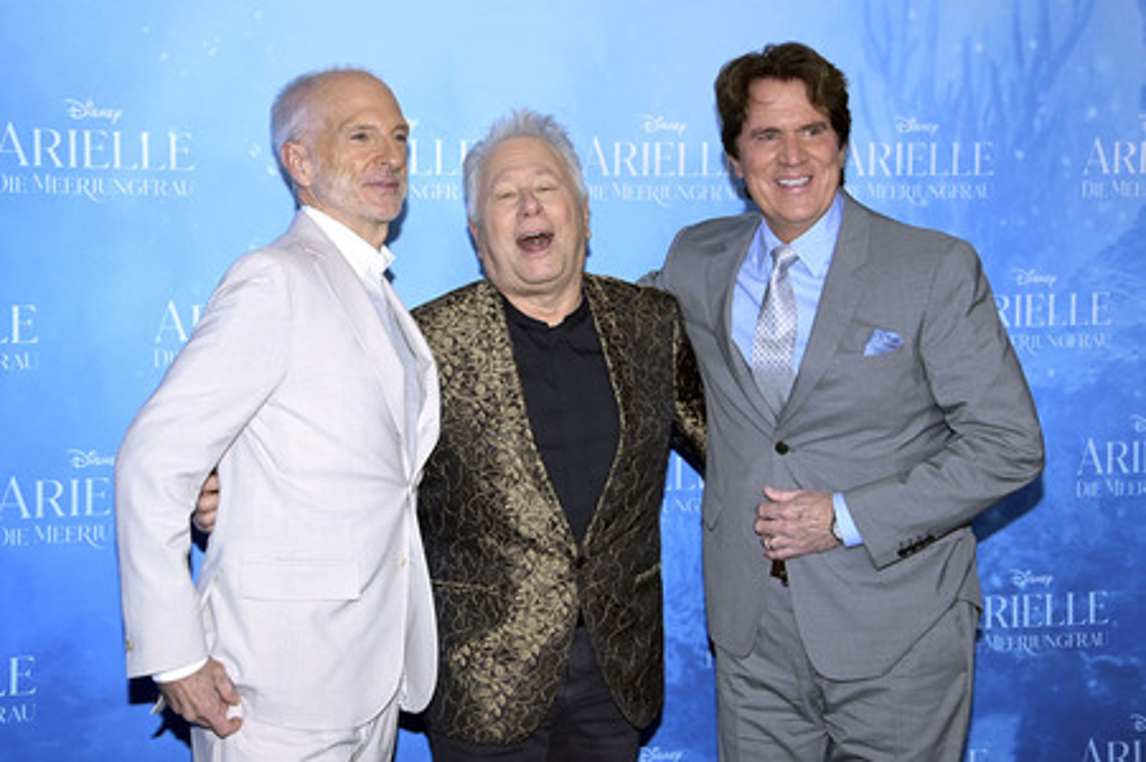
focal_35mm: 68
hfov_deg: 29.7
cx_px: 573
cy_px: 381
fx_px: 2163
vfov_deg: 20.0
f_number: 5.6
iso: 2000
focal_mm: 68
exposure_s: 1/250
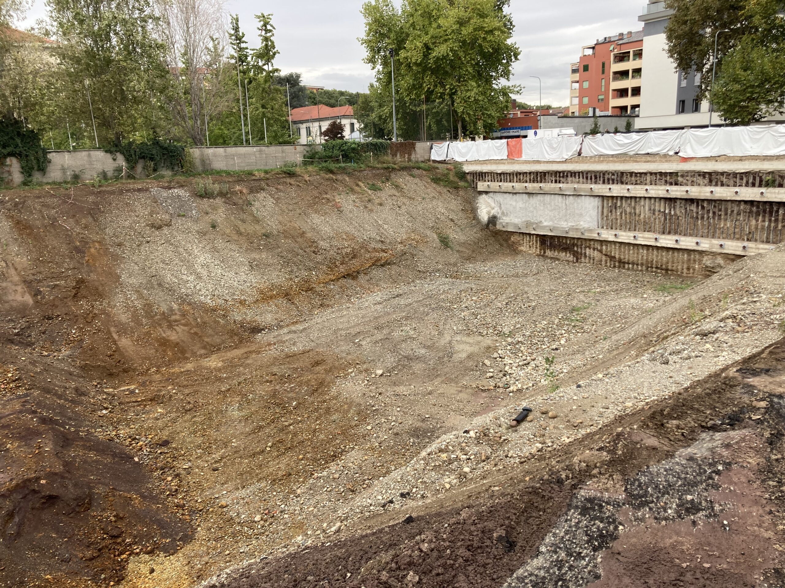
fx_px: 635
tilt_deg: -13.4
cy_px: 294
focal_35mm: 28
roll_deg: +2.9
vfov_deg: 49.7
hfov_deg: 63.4
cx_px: 392
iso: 20
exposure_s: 1/229
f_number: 1.8
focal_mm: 3.99
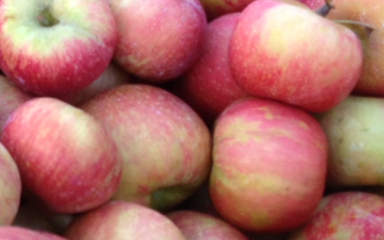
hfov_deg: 16.5
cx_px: -120
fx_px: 1245
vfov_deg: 10.9
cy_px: 13
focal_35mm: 119
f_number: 2.4
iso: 50
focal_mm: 4.28
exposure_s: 1/164
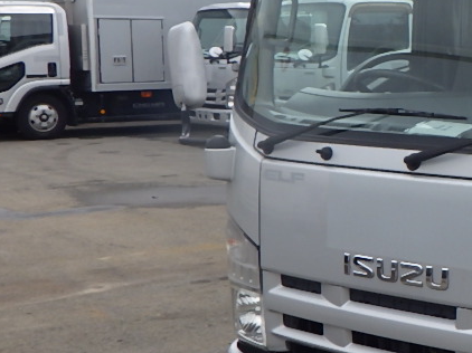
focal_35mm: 68
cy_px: 140
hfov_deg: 26.0
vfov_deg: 21.6
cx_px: 544
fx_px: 927
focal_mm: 5
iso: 125
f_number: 4.2
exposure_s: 1/800
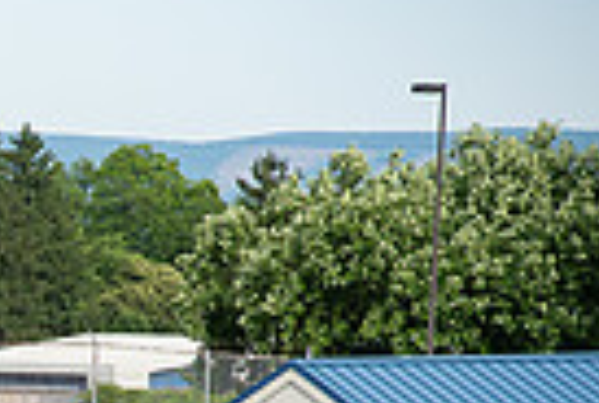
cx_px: -634
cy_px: 782
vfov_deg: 3.3
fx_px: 6987
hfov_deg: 4.8
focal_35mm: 419
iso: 450
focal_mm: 98
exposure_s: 1/1000
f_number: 5
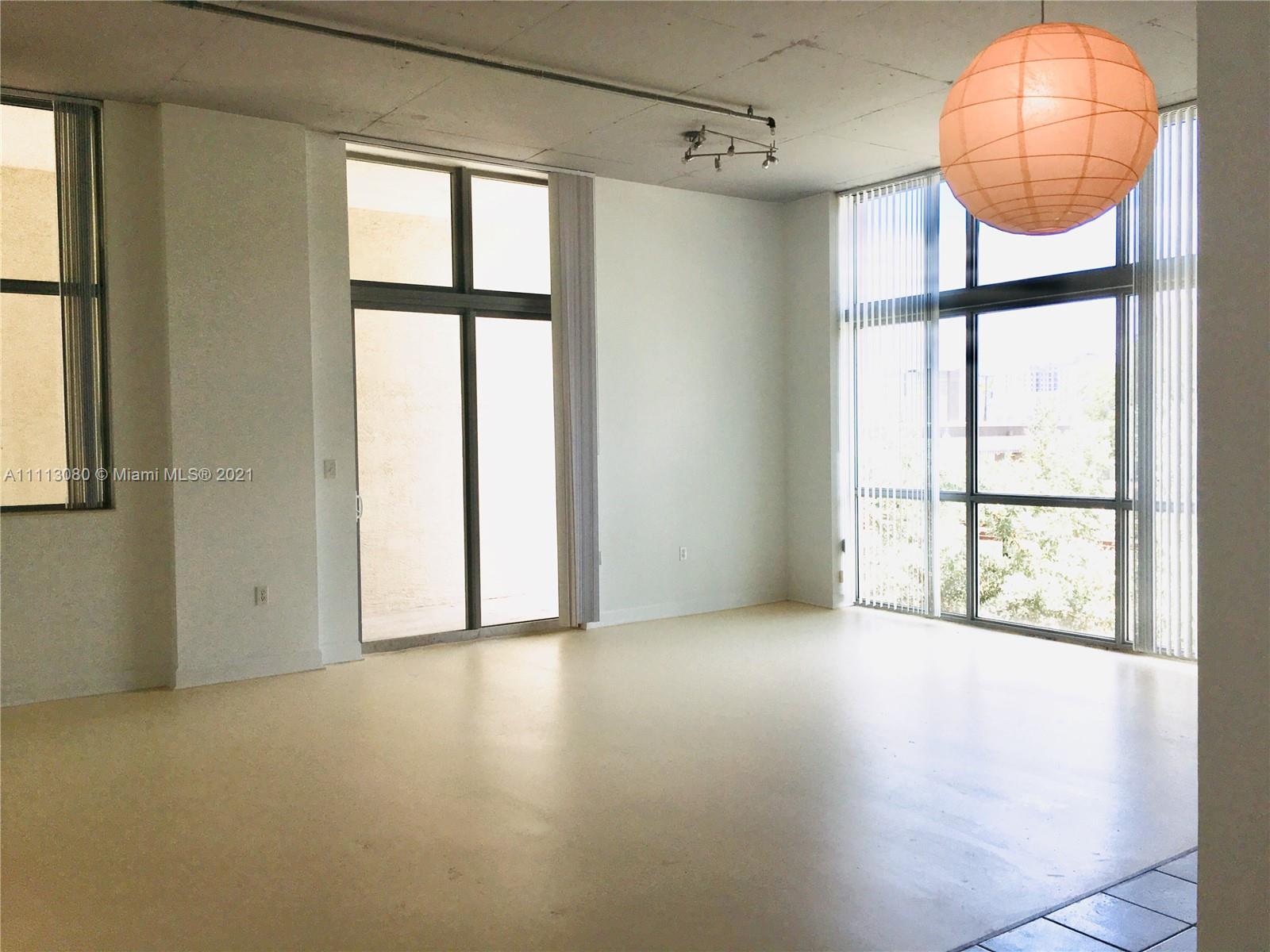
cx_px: 635
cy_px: 476
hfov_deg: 61.7
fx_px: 1064
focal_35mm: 29
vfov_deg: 48.2
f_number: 2.2
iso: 25
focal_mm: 4.15
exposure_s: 1/444
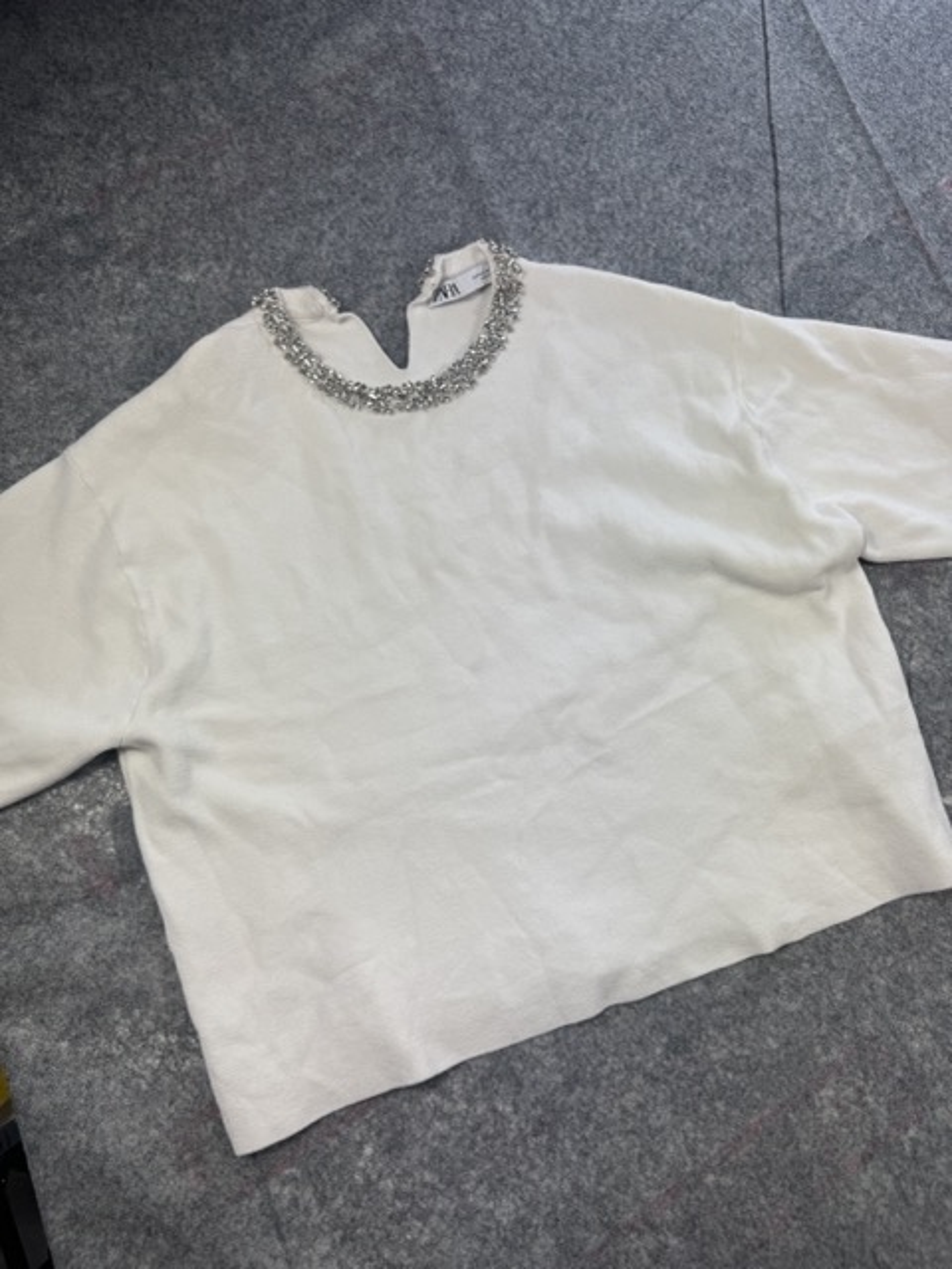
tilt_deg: -54.3
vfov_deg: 71.6
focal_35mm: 24
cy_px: 634
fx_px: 880
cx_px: 476
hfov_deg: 56.8
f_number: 1.78
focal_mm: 6.76
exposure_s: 1/436
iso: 80
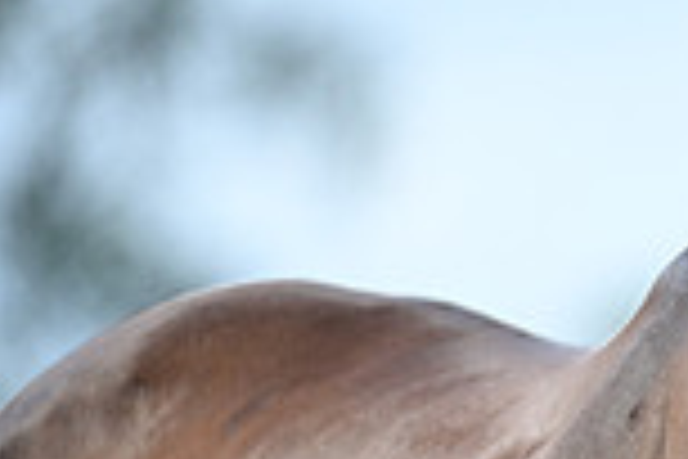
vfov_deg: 0.9
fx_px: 29028
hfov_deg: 1.4
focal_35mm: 1519
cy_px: 344
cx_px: 1300
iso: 1000
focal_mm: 400
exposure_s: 1/1600
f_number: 5
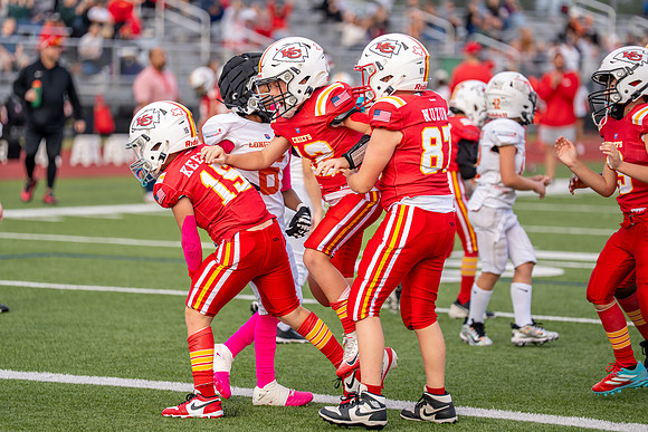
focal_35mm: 168
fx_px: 3017
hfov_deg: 12.3
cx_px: 317
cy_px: 204
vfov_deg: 8.2
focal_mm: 152
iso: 400
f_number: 2.8
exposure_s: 1/2500
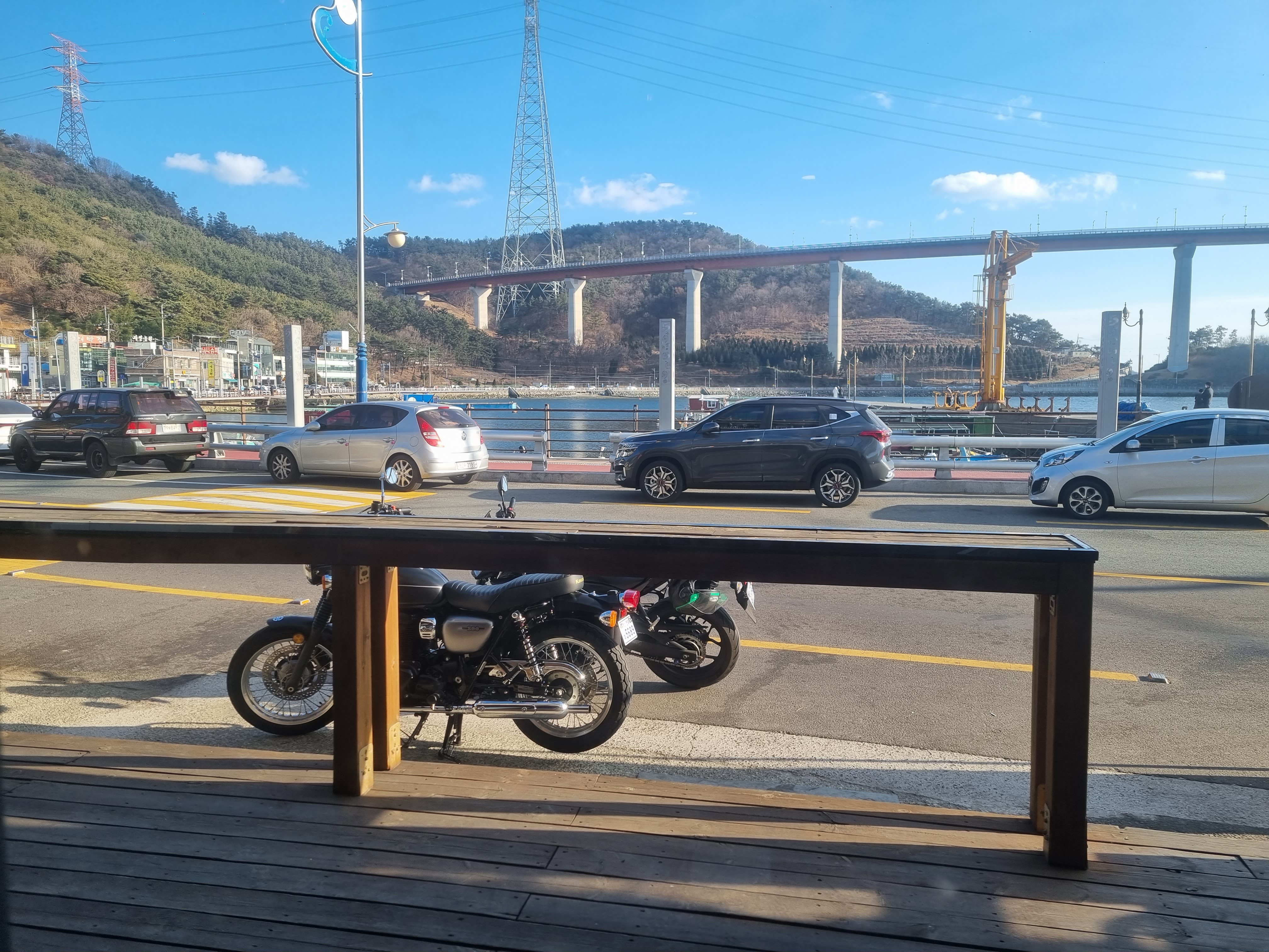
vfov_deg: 53.1
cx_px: 634
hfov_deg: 67.3
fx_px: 953
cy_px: 476
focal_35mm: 26
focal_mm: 5.4
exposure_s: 1/1268
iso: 50
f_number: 1.8
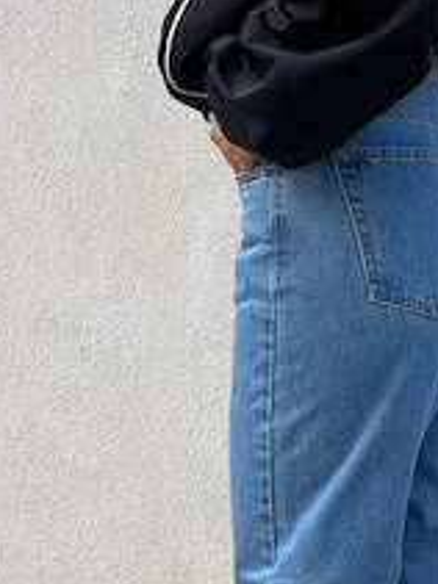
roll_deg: +2.1
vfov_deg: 24.7
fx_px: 1334
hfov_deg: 18.2
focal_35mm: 79
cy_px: 292
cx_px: 435
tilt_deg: -6.9
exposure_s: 1/564
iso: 32
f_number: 1.6
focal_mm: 5.1
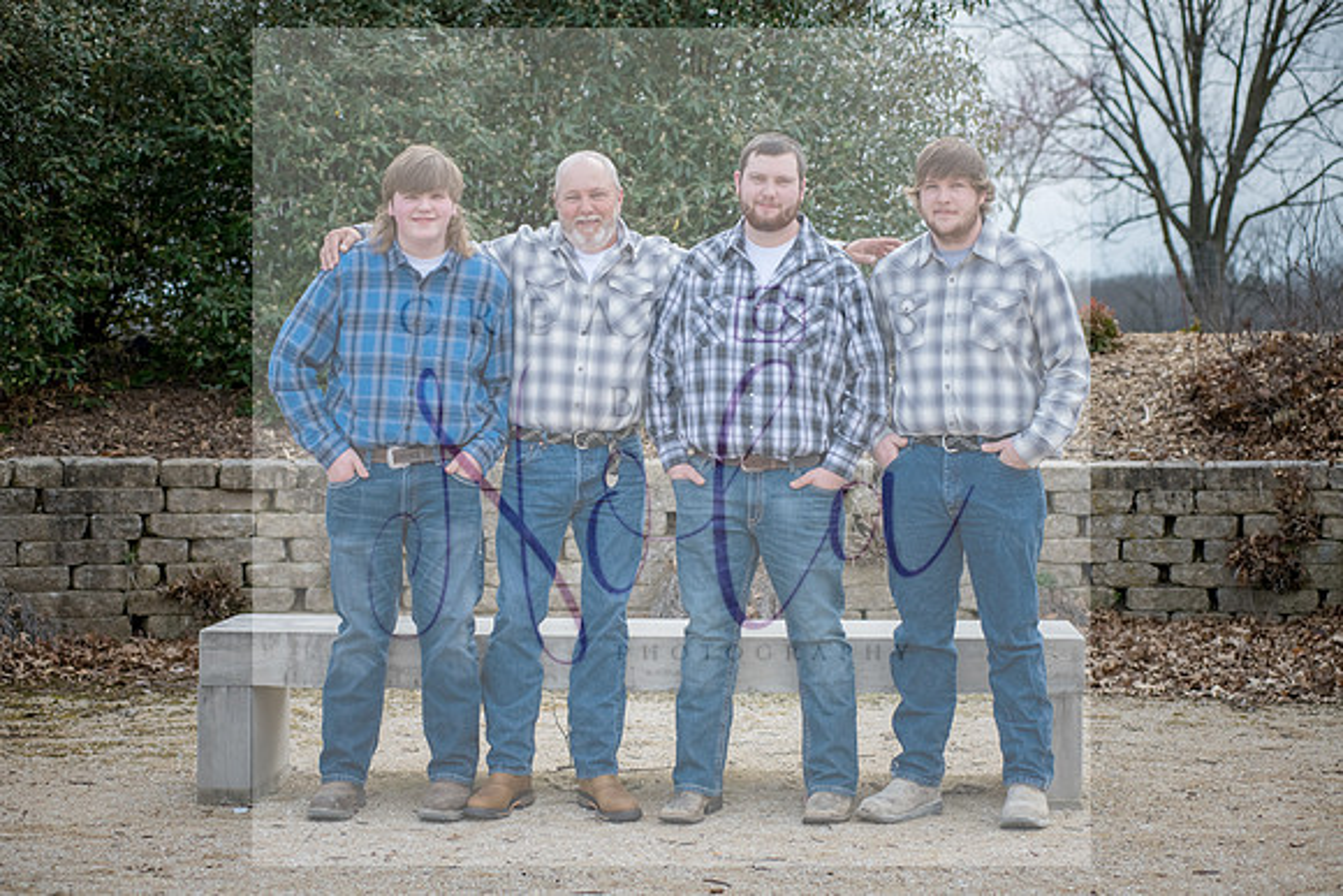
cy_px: 448
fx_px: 2985
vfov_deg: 17.1
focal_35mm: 80
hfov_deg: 25.4
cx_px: 672
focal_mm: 80
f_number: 5.6
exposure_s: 1/640
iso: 400
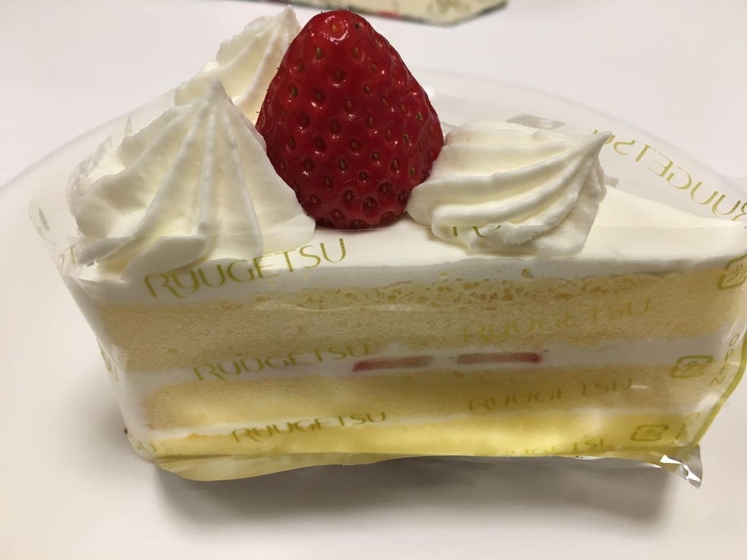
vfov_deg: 48.2
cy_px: 280
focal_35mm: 29
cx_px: 374
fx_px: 626
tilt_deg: -48.0
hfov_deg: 61.7
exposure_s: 1/30
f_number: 2.2
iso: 80
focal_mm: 4.15
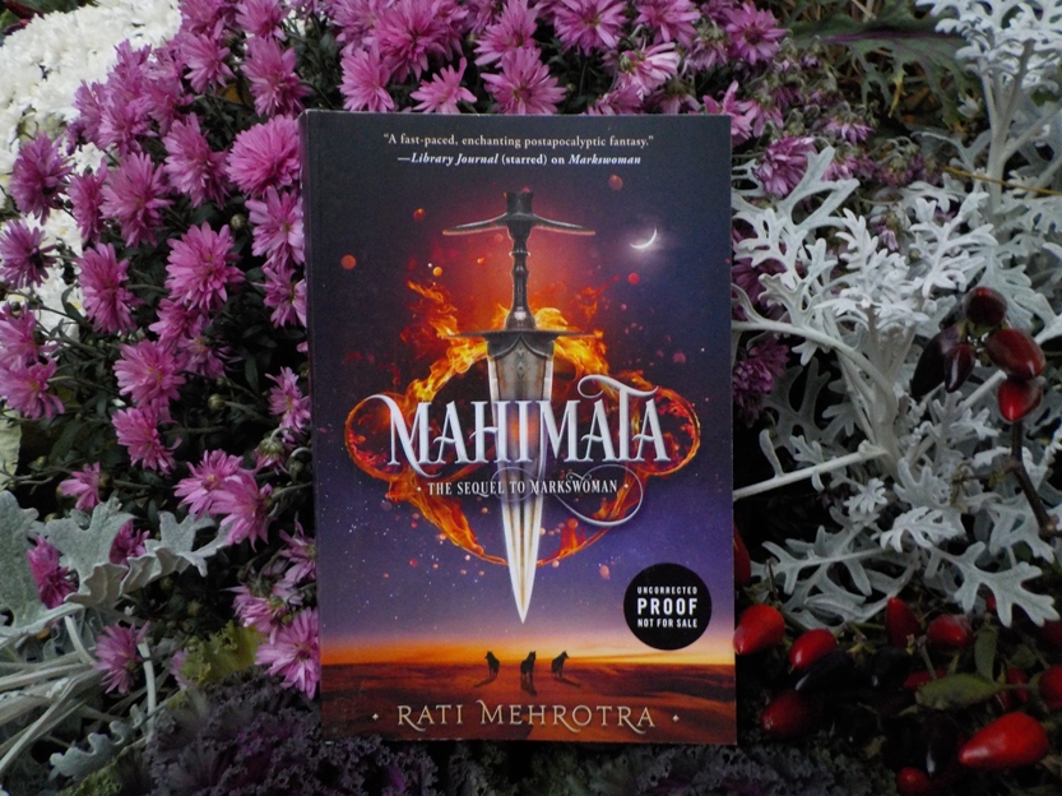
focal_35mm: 30
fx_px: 920
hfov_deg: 60.0
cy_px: 398
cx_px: 531
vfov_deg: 46.8
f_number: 3.3
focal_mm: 4.1
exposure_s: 1/15
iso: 450
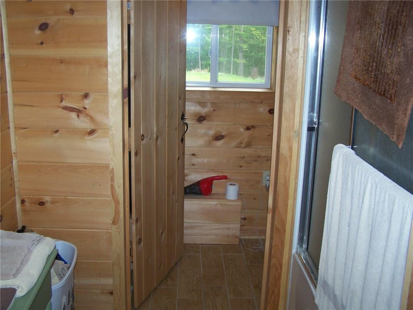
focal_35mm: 38
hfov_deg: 49.0
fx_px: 453
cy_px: 155
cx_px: 206
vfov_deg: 37.7
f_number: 2.8
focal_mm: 6.3
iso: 80
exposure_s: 1/60
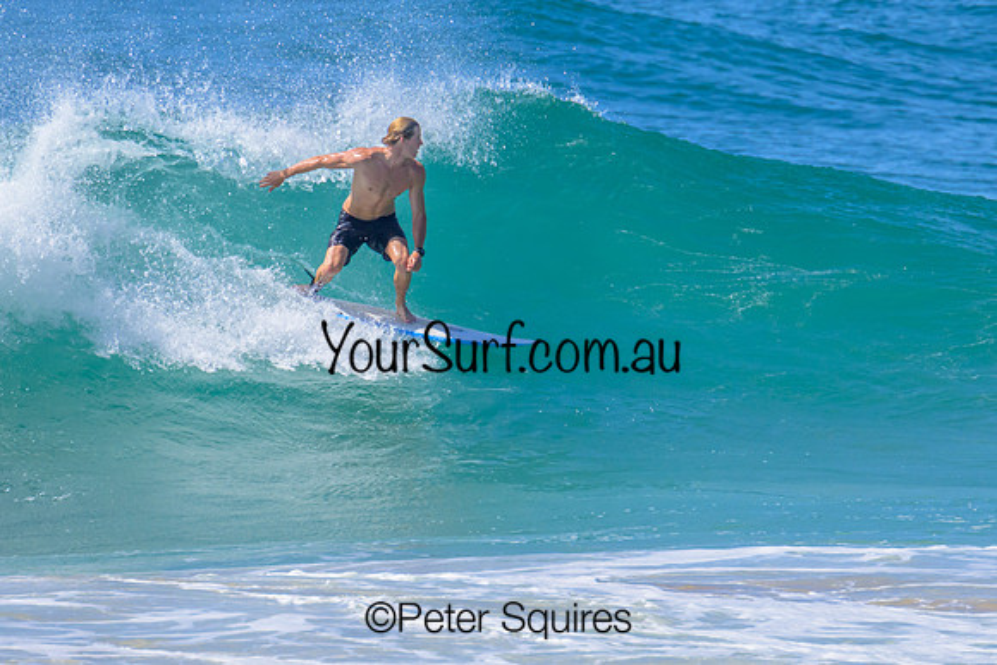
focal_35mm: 1099
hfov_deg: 1.9
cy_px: 249
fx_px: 30442
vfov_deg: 1.3
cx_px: 514
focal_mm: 800
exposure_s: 1/2000
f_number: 11
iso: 1250
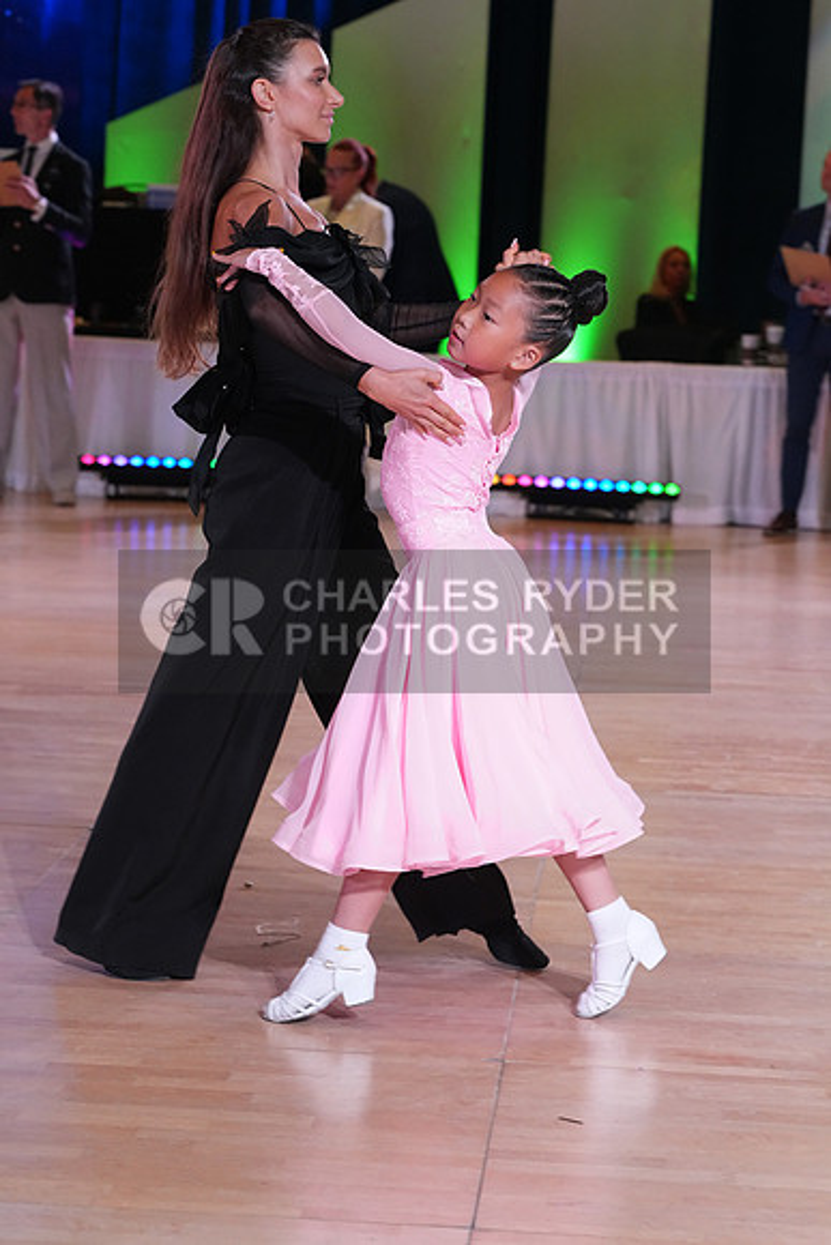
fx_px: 3356
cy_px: 622
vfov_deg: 21.0
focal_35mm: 97
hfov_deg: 14.1
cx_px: 416
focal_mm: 97
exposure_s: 1/250
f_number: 6.3
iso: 3200
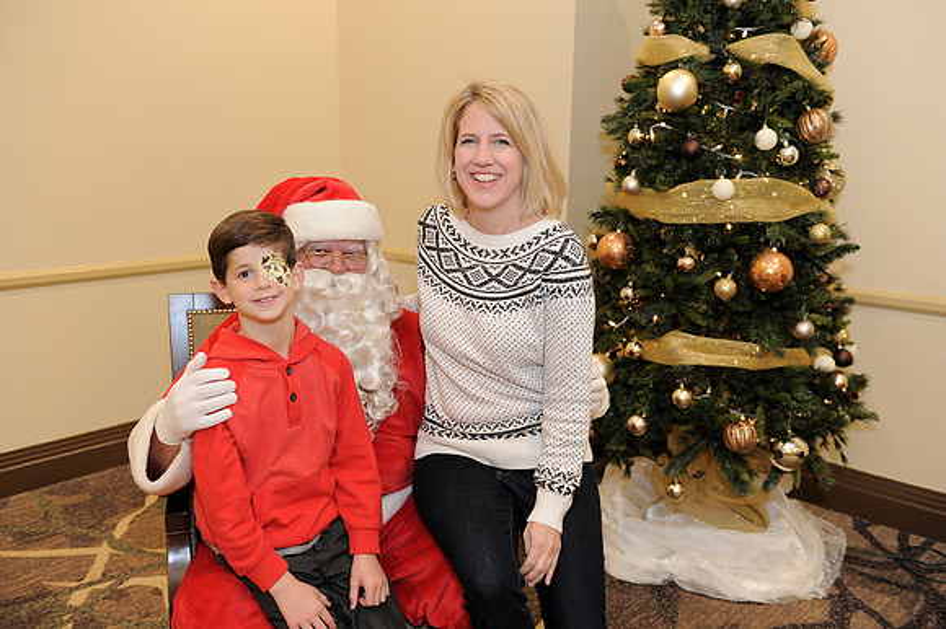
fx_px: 840
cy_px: 314
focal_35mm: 32
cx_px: 473
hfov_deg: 58.7
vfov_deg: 41.1
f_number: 4
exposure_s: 1/100
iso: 1600
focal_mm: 32
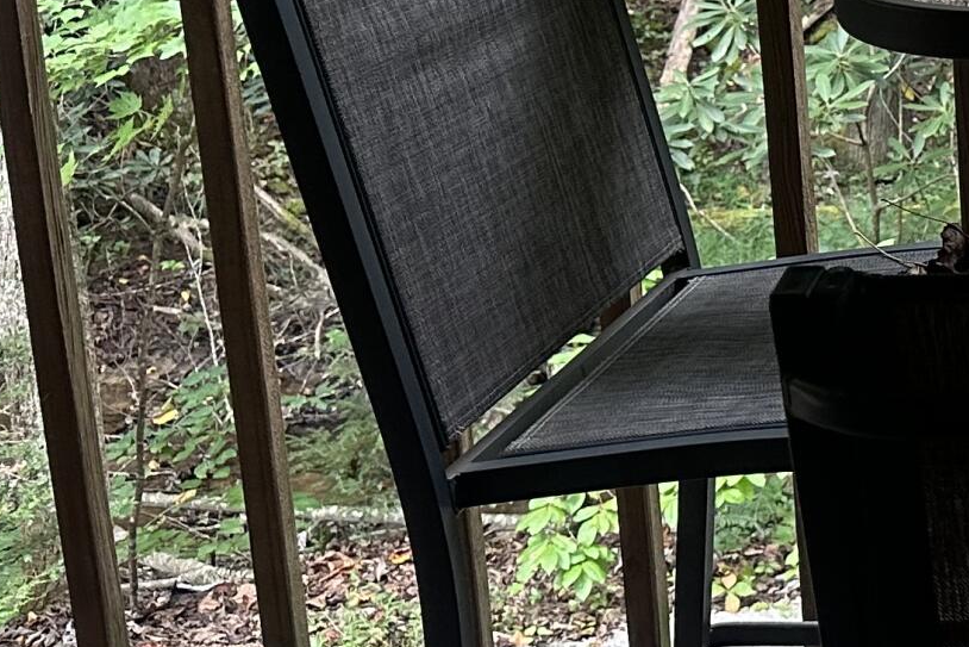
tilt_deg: -12.5
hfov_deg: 18.2
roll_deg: -1.1
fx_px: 2477
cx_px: 1673
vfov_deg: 14.5
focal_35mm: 92
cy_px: -97
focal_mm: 6.86
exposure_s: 1/121
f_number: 1.78
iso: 200
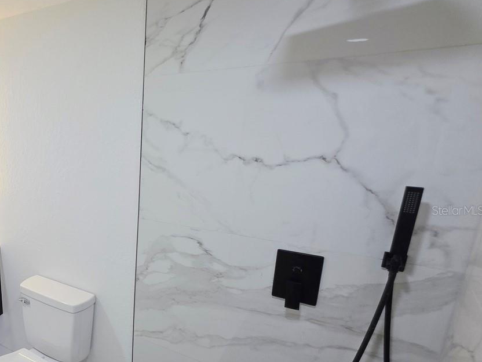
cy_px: 210
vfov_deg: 54.6
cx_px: 23
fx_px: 348
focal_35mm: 25
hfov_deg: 56.6
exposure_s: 1/120
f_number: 1.9
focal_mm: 2.2
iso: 100
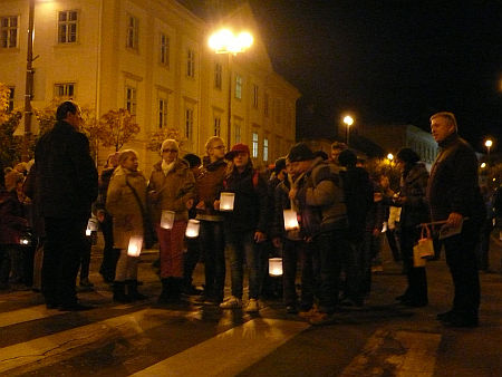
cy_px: 188
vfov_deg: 30.9
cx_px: 251
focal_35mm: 47
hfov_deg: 40.4
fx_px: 682
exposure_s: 1/13
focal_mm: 8.8
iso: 800
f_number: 2.8
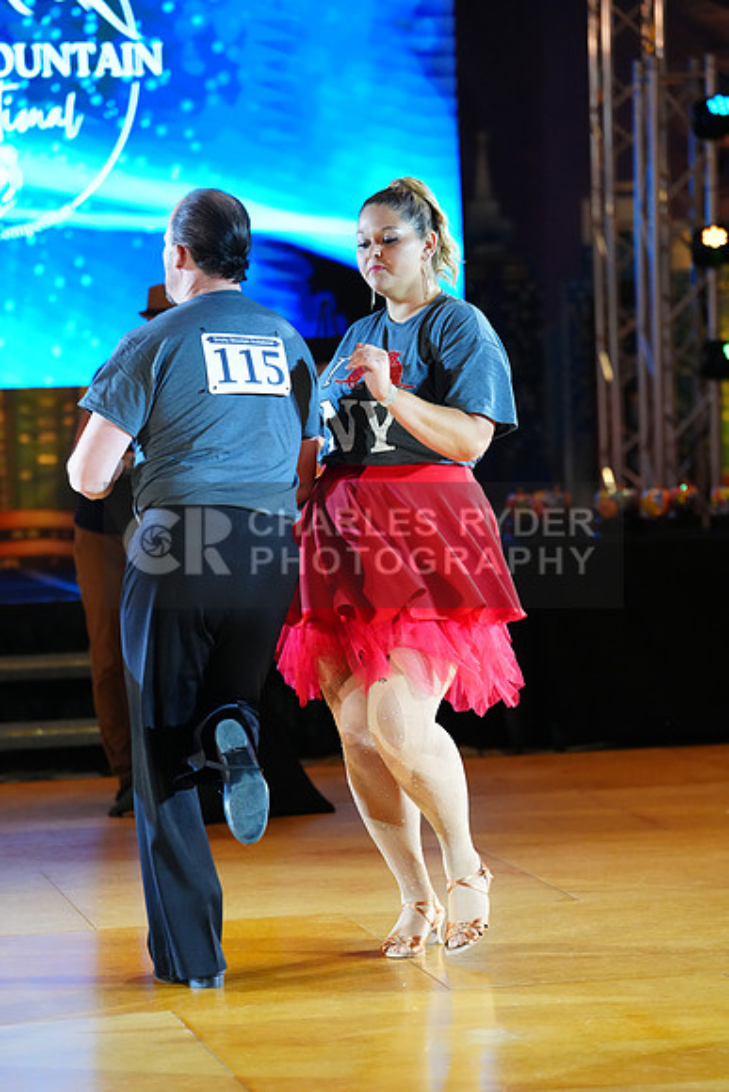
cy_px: 546
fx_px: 3885
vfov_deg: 16.0
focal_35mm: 128
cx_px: 364
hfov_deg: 10.7
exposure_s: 1/640
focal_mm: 128
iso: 4000
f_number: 2.8
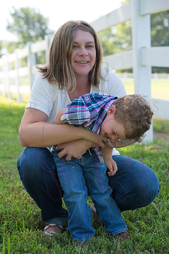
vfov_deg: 29.2
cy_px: 127
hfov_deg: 19.7
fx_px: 486
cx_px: 84
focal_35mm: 69
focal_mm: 69
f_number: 4
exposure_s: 1/640
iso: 400
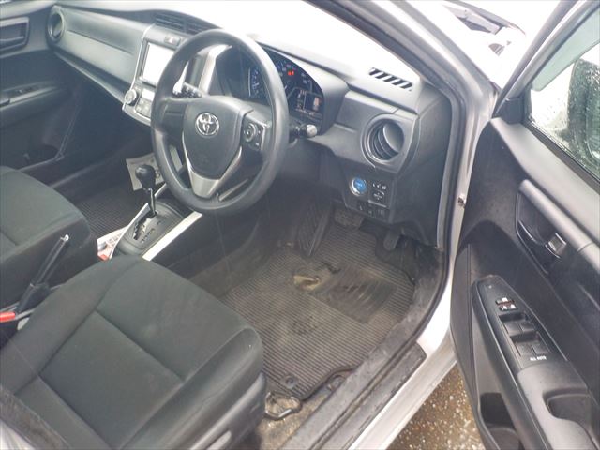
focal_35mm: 30
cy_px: 225
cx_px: 300
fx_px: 520
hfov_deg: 60.0
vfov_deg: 46.8
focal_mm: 4.1
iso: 180
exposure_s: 1/30
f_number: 3.3
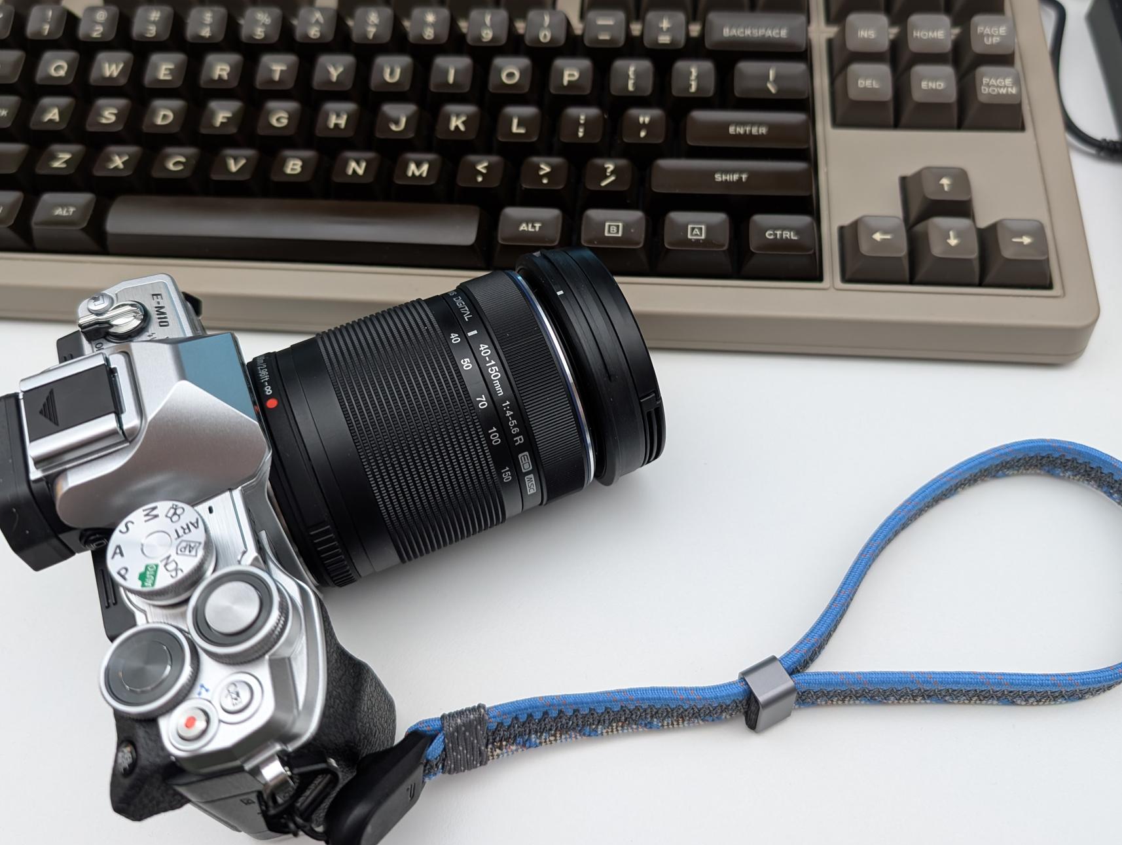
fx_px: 909
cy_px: 387
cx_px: 571
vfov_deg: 49.8
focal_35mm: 28
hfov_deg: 63.4
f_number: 1.68
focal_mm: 6.9
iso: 152
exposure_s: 1/24
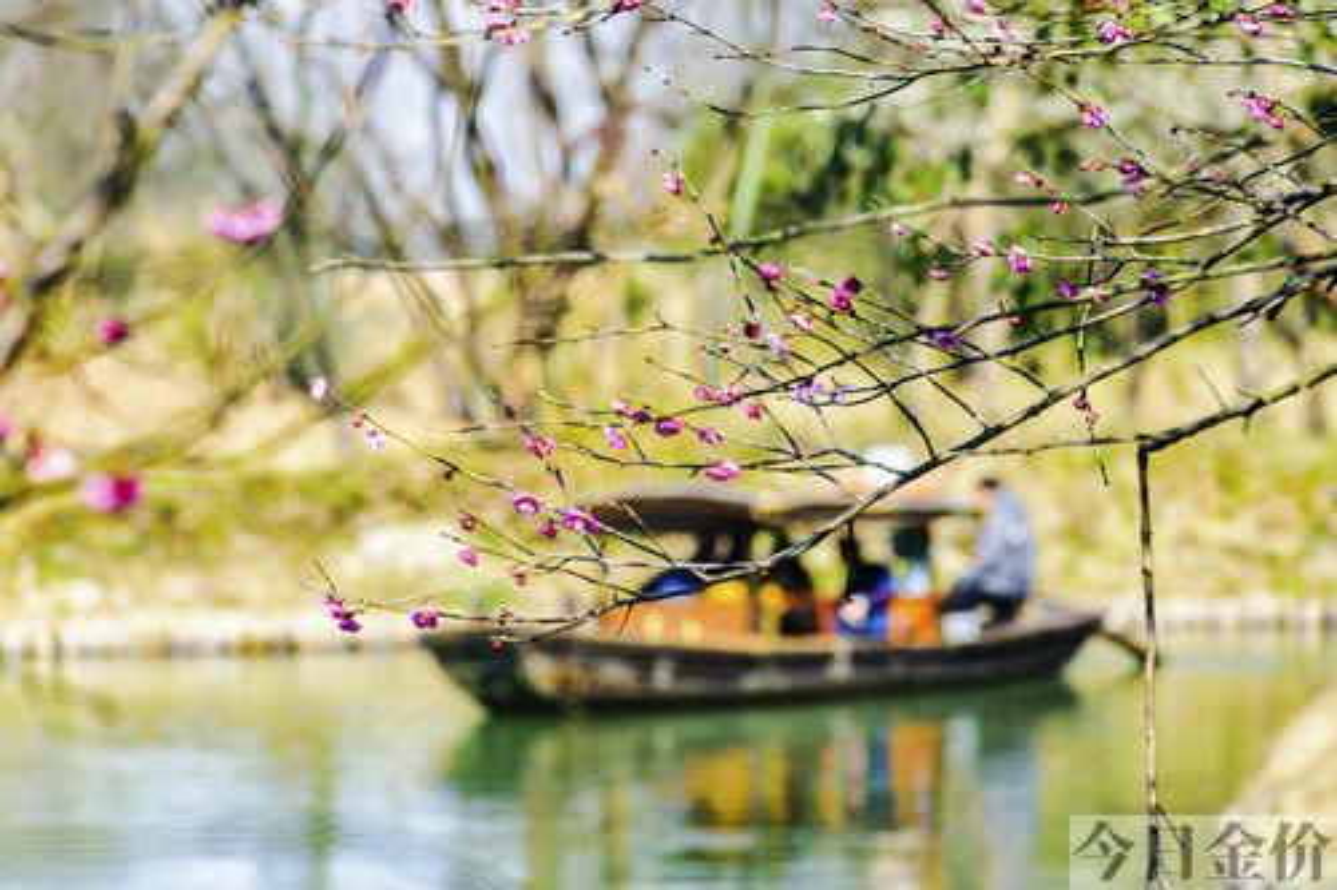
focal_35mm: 210
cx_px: 668
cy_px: 445
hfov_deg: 9.8
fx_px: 7796
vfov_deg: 6.5
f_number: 9
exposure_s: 1/250
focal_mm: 140
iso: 200
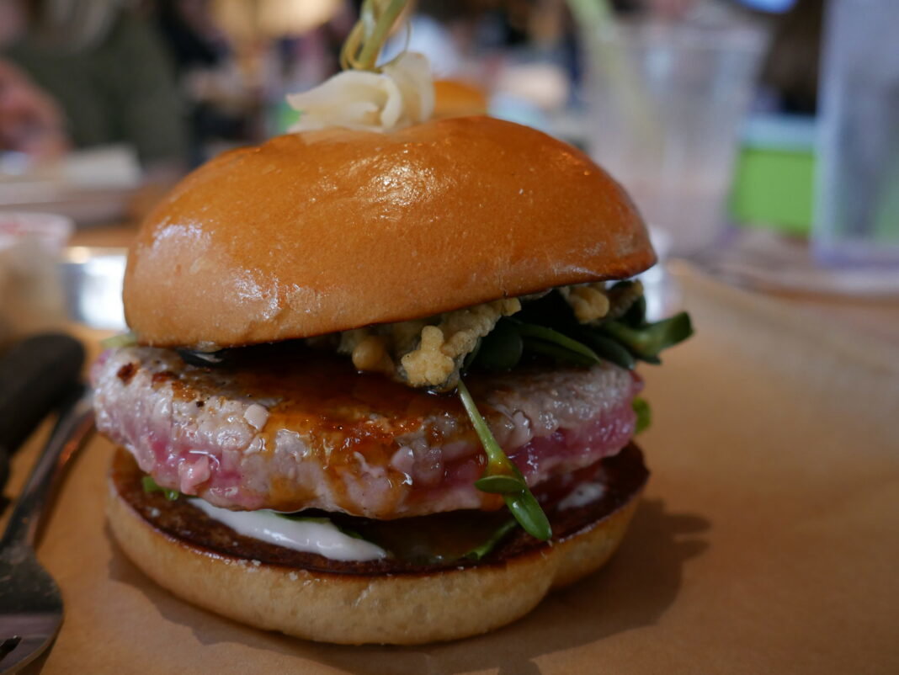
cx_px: 450
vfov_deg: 37.7
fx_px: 987
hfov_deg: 49.0
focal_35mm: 38
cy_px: 338
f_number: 4.1
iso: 1000
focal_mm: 19
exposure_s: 1/60
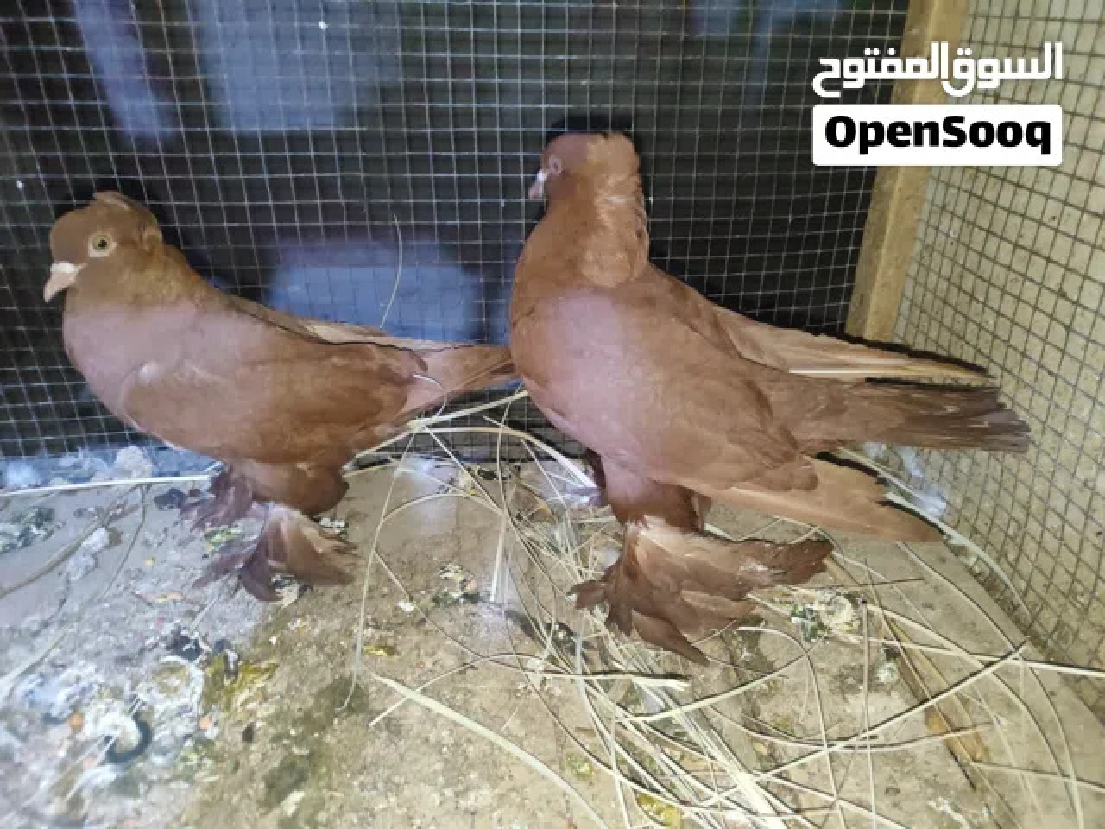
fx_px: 766
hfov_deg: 71.6
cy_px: 414
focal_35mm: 24
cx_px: 552
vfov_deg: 56.8
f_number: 1.89
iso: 3519
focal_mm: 5.89
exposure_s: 1/25
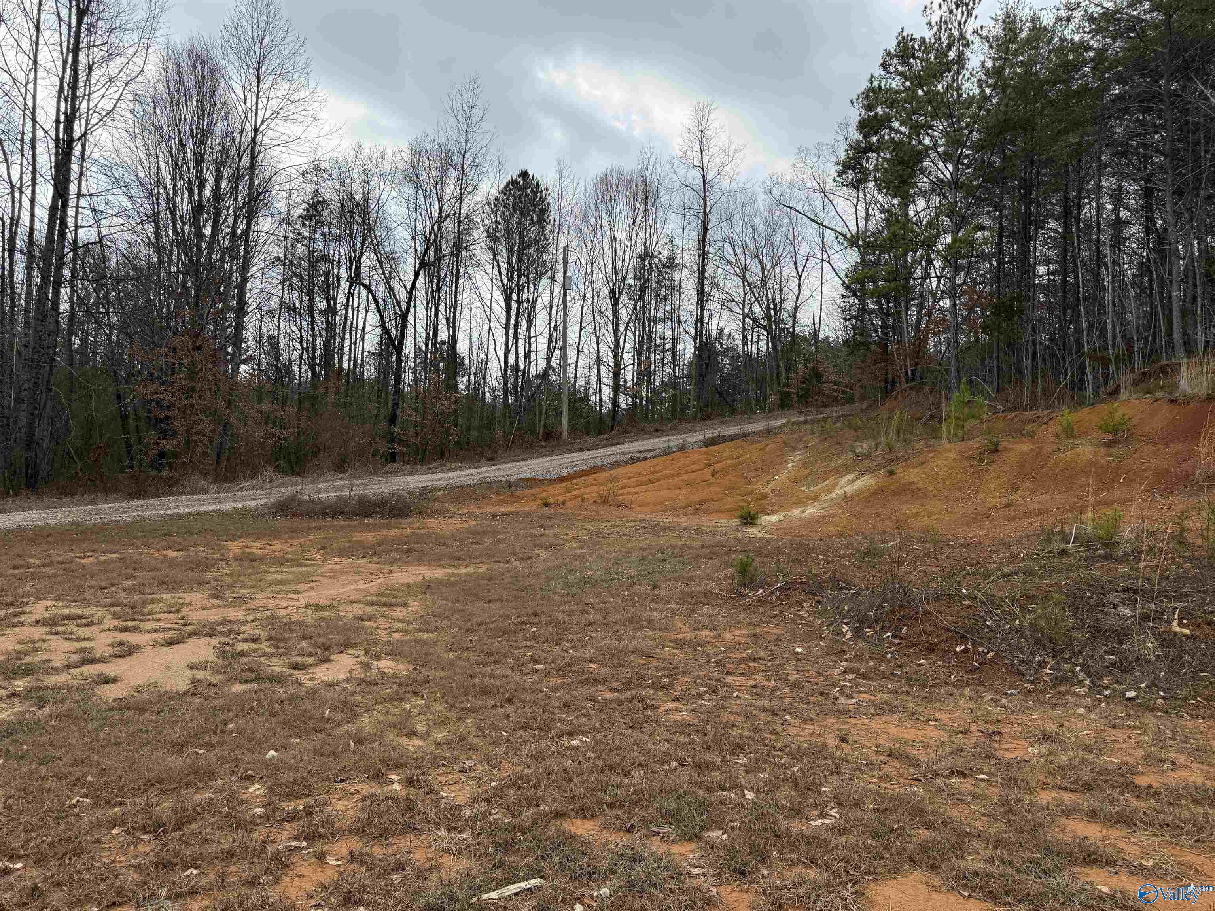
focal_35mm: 24
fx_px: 842
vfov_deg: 56.8
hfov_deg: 71.6
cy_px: 456
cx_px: 608
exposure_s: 1/3953
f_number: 1.78
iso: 100
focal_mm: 6.76
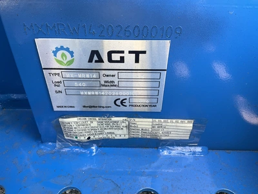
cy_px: 97
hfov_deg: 61.7
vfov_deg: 48.2
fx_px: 216
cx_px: 129
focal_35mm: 29
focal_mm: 3
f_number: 1.8
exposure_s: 1/122
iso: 40
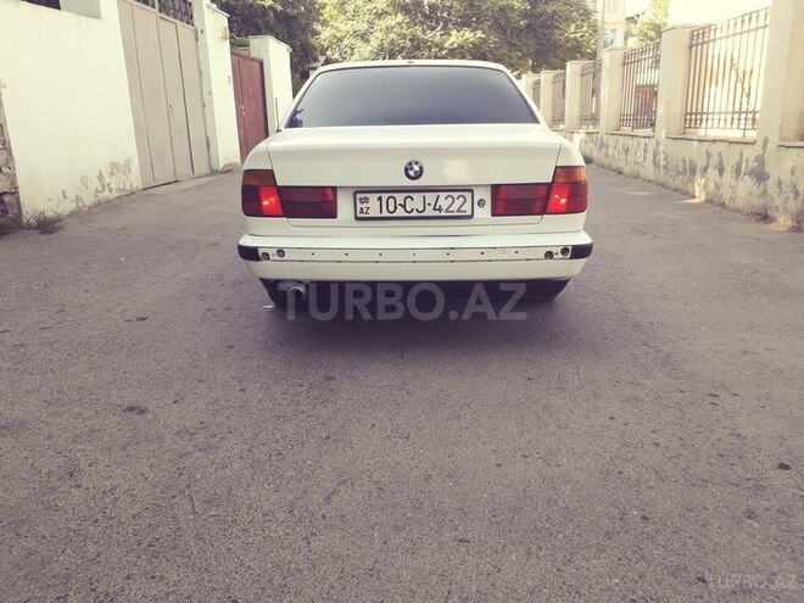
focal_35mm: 27
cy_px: 302
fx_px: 627
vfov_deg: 51.4
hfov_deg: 65.3
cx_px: 402
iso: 40
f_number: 1.9
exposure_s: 1/144
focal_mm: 3.6
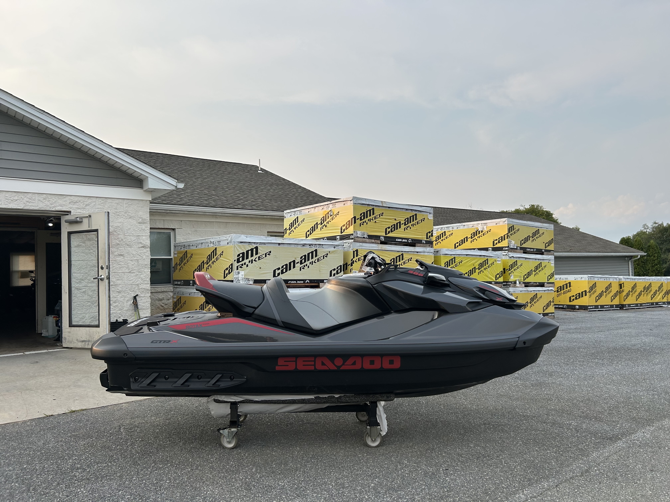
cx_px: 335
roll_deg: +2.1
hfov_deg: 67.3
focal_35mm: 26
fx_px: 503
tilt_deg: +2.2
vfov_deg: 53.1
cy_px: 251
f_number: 1.5
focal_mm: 5.7
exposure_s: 1/2404
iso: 50
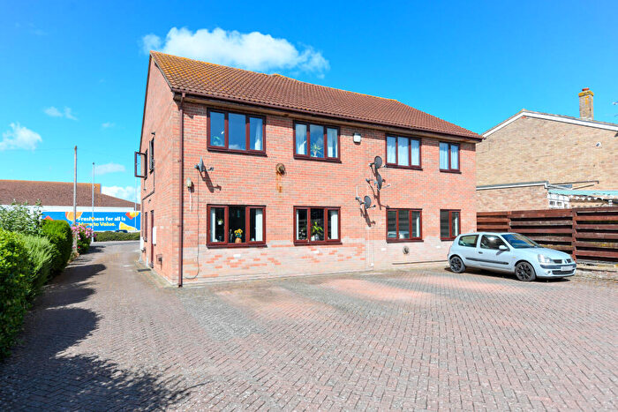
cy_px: 206
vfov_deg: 57.2
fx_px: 378
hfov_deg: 78.6
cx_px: 309
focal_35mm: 22
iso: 320
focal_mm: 22
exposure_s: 1/1250
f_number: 6.3
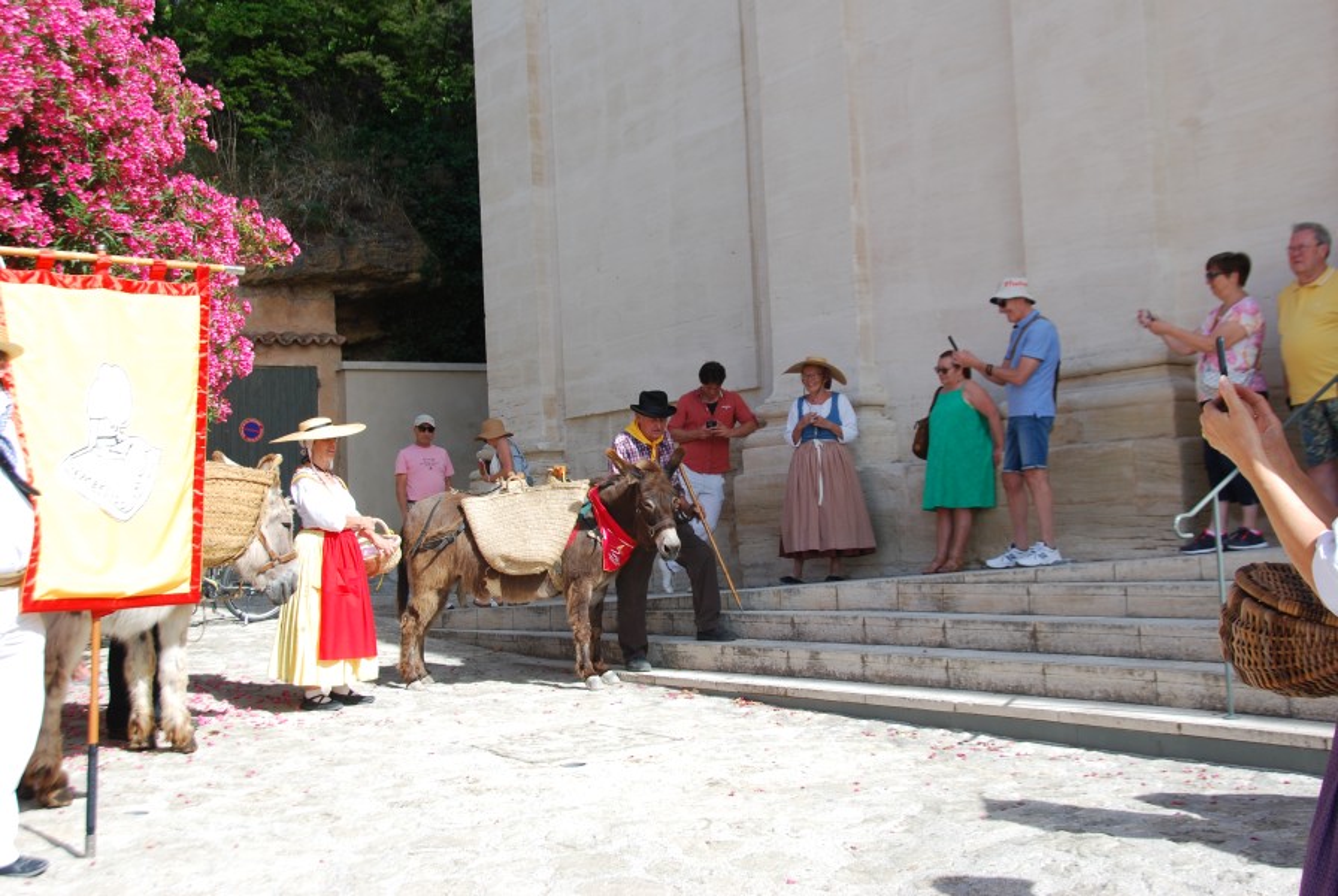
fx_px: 1451
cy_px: 448
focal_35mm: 39
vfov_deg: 34.3
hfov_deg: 49.5
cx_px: 669
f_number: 7.1
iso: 100
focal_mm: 26
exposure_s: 1/200
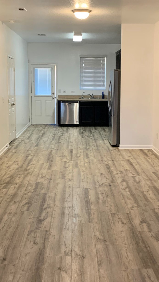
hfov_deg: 25.4
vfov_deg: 43.5
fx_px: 352
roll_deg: +0.1
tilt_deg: -6.7
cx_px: 84
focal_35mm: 47
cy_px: 113
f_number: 1.8
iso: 160
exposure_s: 1/60
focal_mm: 4.25
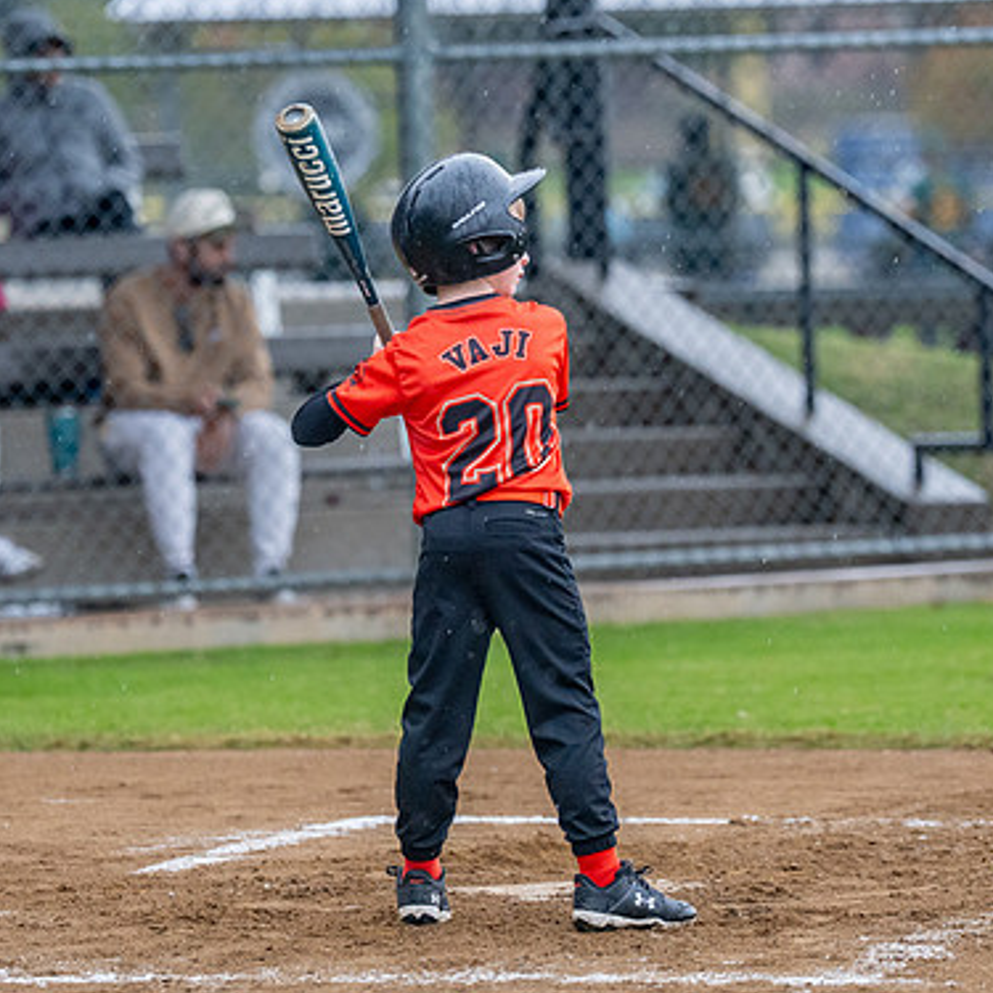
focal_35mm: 299
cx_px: 465
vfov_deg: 5.9
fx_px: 9704
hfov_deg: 5.9
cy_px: 442
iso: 1600
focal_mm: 156
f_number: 2.8
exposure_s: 1/1000
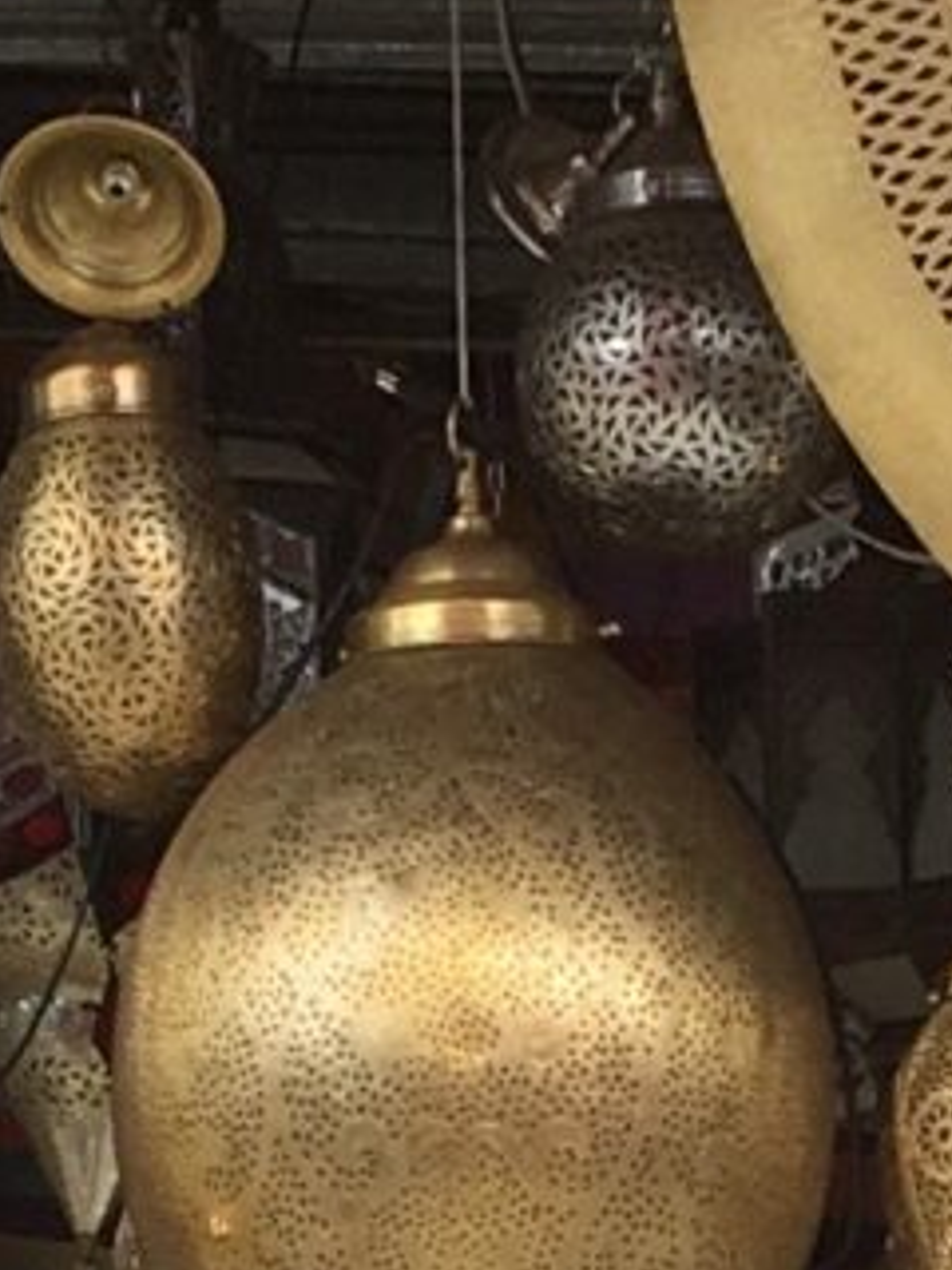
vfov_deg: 8.0
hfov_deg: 6.4
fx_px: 8507
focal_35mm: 232
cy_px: 2806
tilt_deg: -1.9
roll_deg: +0.7
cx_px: 976
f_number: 2.2
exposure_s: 1/101
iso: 25
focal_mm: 4.15
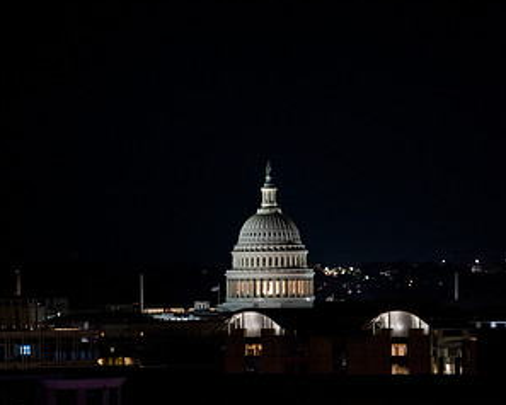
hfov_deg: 6.8
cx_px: 252
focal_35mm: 284
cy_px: 264
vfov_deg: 5.5
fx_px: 4256
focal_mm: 200
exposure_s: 1/125
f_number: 2.8
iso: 6400
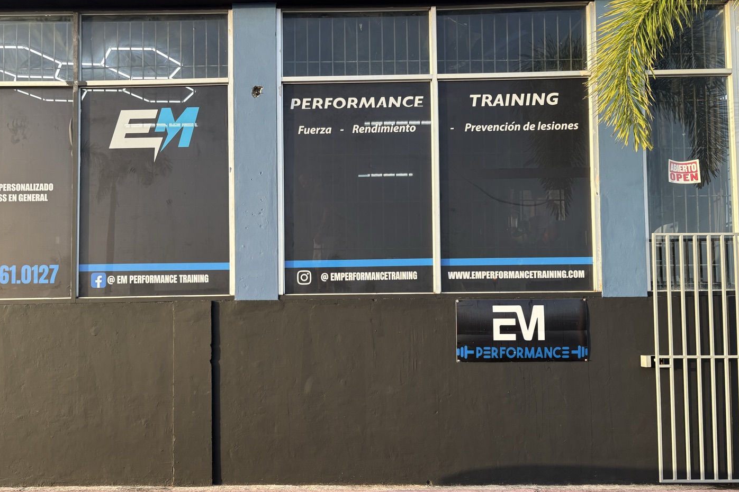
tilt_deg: +1.6
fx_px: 636
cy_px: 296
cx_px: 326
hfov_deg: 60.1
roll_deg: +0.9
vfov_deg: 42.1
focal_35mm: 31
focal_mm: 5.96
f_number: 1.6
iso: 50
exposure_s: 1/345
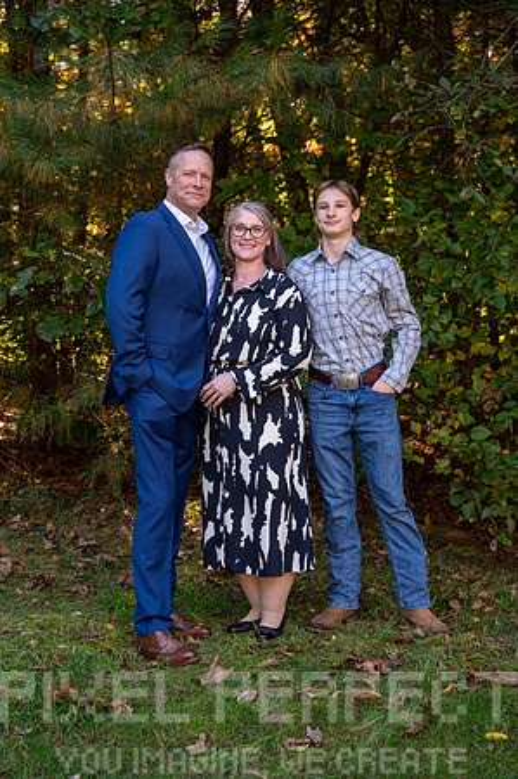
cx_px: 259
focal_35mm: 59
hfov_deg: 22.9
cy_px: 390
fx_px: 1276
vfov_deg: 34.0
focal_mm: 59
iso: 900
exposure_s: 1/200
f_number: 4.5
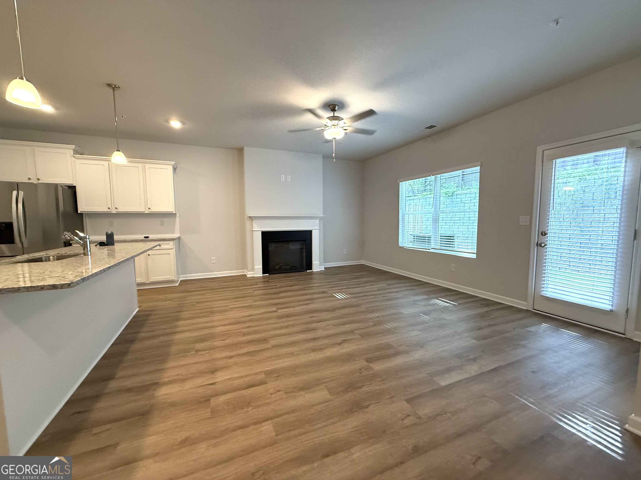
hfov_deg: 102.1
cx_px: 320
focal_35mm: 14
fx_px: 259
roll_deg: -1.1
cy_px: 240
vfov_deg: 85.7
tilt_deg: -4.4
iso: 400
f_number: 2.2
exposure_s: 1/120
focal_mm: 2.22
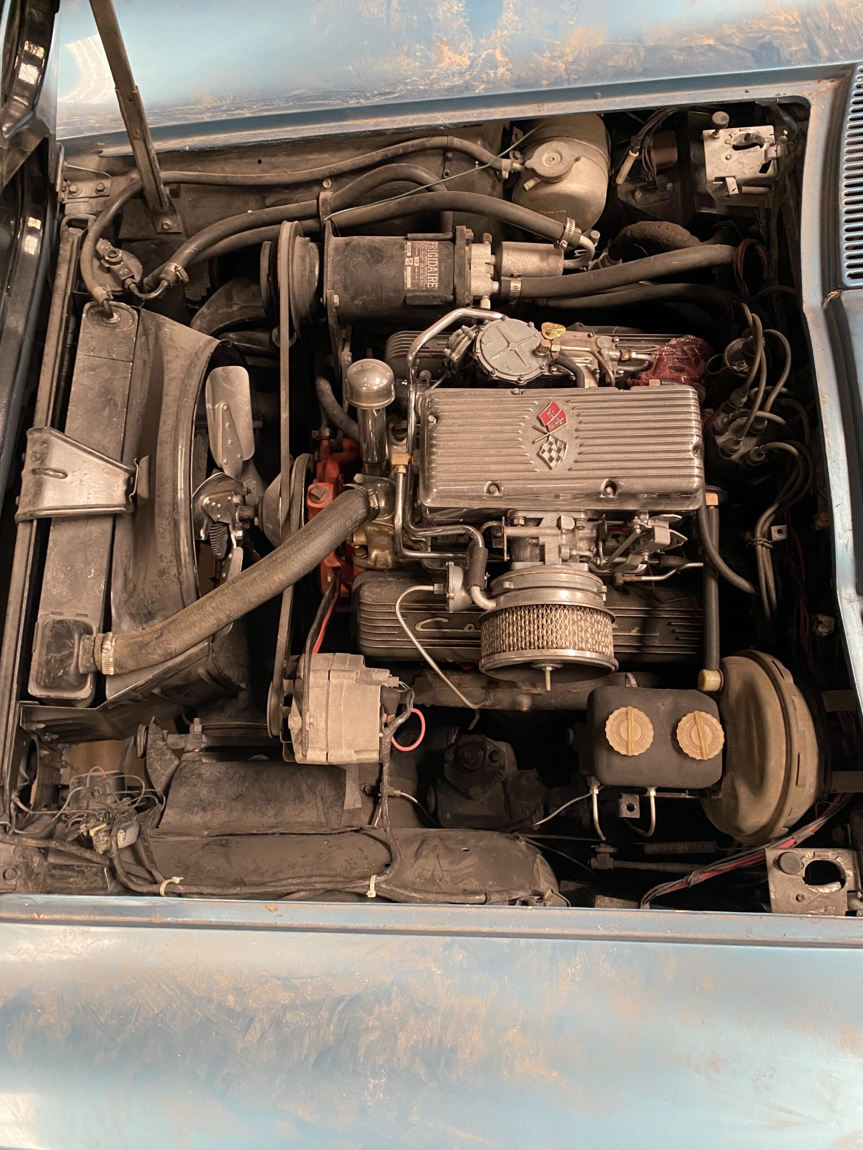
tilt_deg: -72.6
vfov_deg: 67.3
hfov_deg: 53.1
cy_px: 575
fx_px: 864
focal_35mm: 26
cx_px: 432
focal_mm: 4.25
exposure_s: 1/51
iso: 500
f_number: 1.8
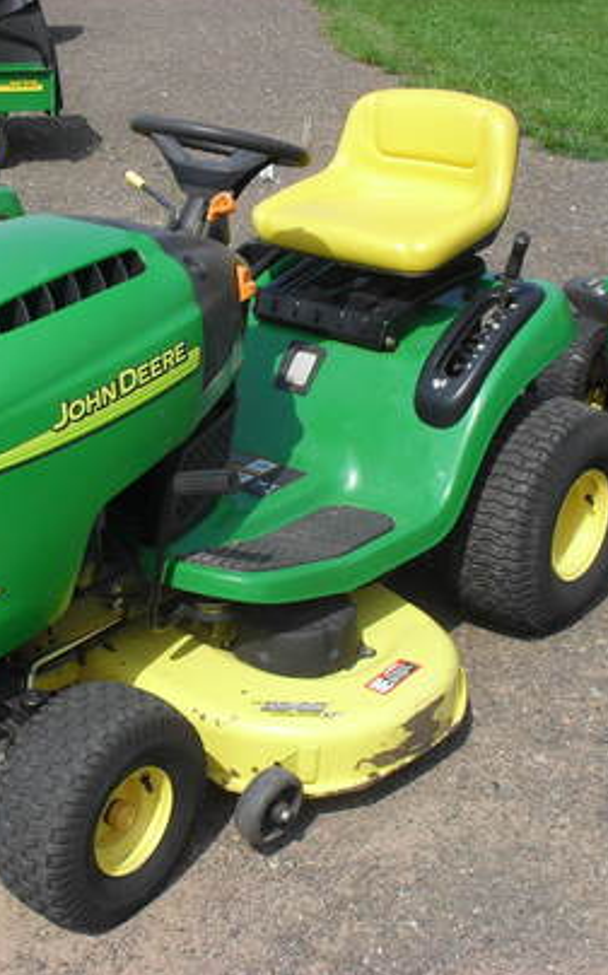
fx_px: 1327
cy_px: 485
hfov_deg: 25.7
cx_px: 241
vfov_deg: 40.3
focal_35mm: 50
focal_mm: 6.3
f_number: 8.4
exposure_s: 1/180
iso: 100
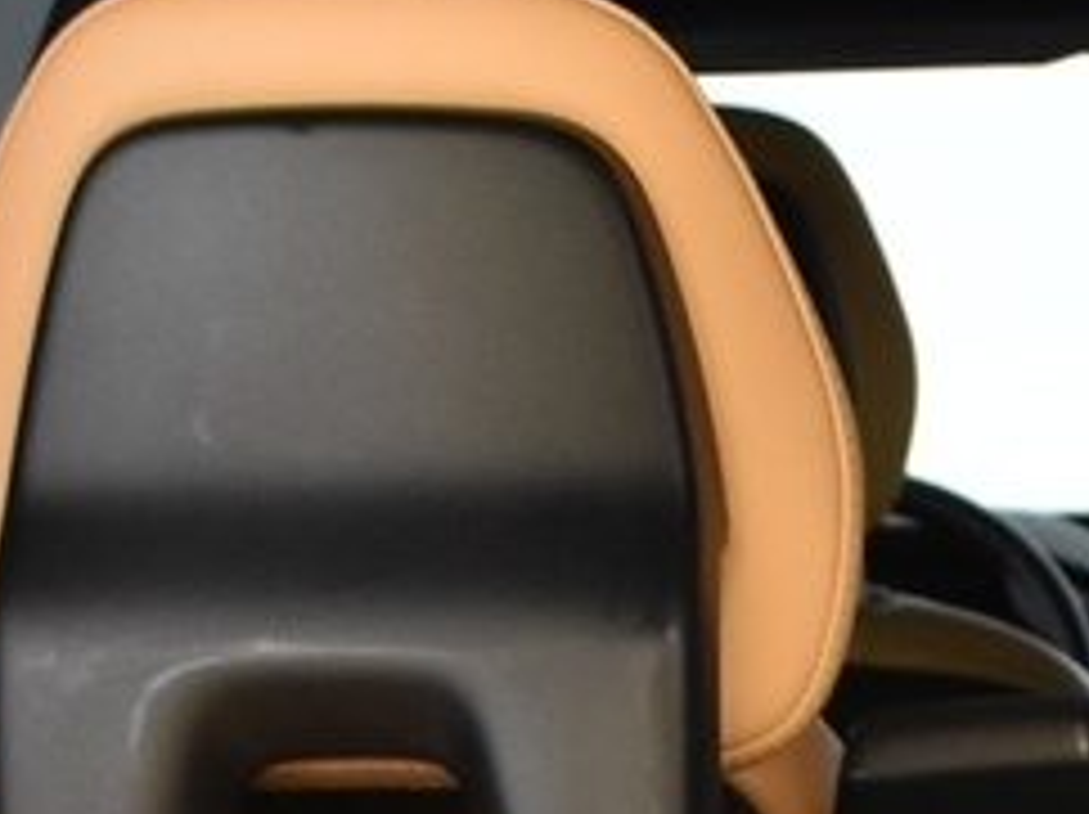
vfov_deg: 8.1
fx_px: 5469
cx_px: 1426
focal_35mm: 174
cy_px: 1641
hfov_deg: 11.1
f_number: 3.5
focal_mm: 18
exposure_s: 1/30
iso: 1250
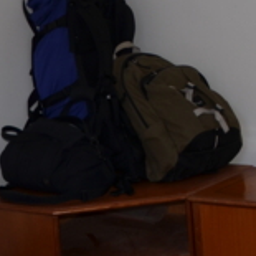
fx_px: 987
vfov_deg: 14.6
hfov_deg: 14.1
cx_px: 340
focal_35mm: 118
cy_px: 5
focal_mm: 18
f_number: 3.5
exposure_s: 1/60
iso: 200
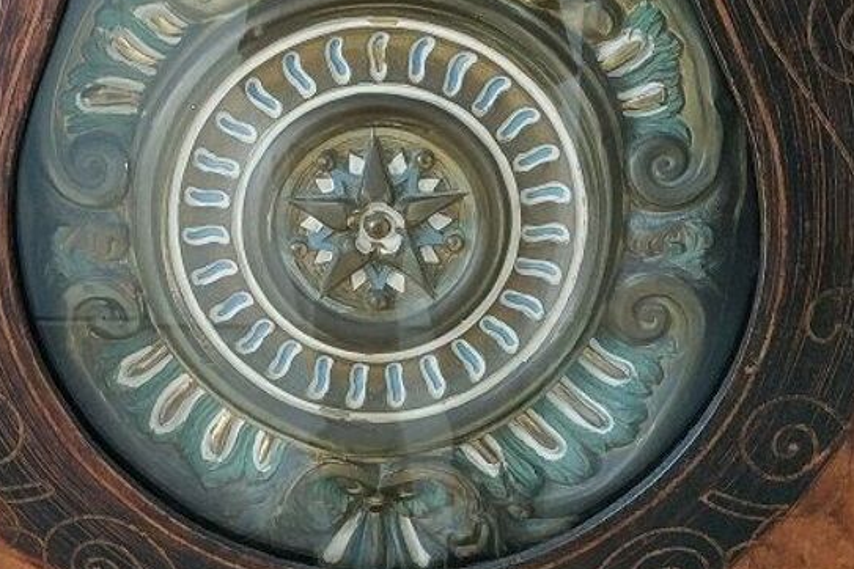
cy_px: 173
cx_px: 363
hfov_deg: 42.6
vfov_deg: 29.0
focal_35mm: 46
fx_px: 1091
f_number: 1.9
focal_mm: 3.94
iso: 640
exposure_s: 1/20
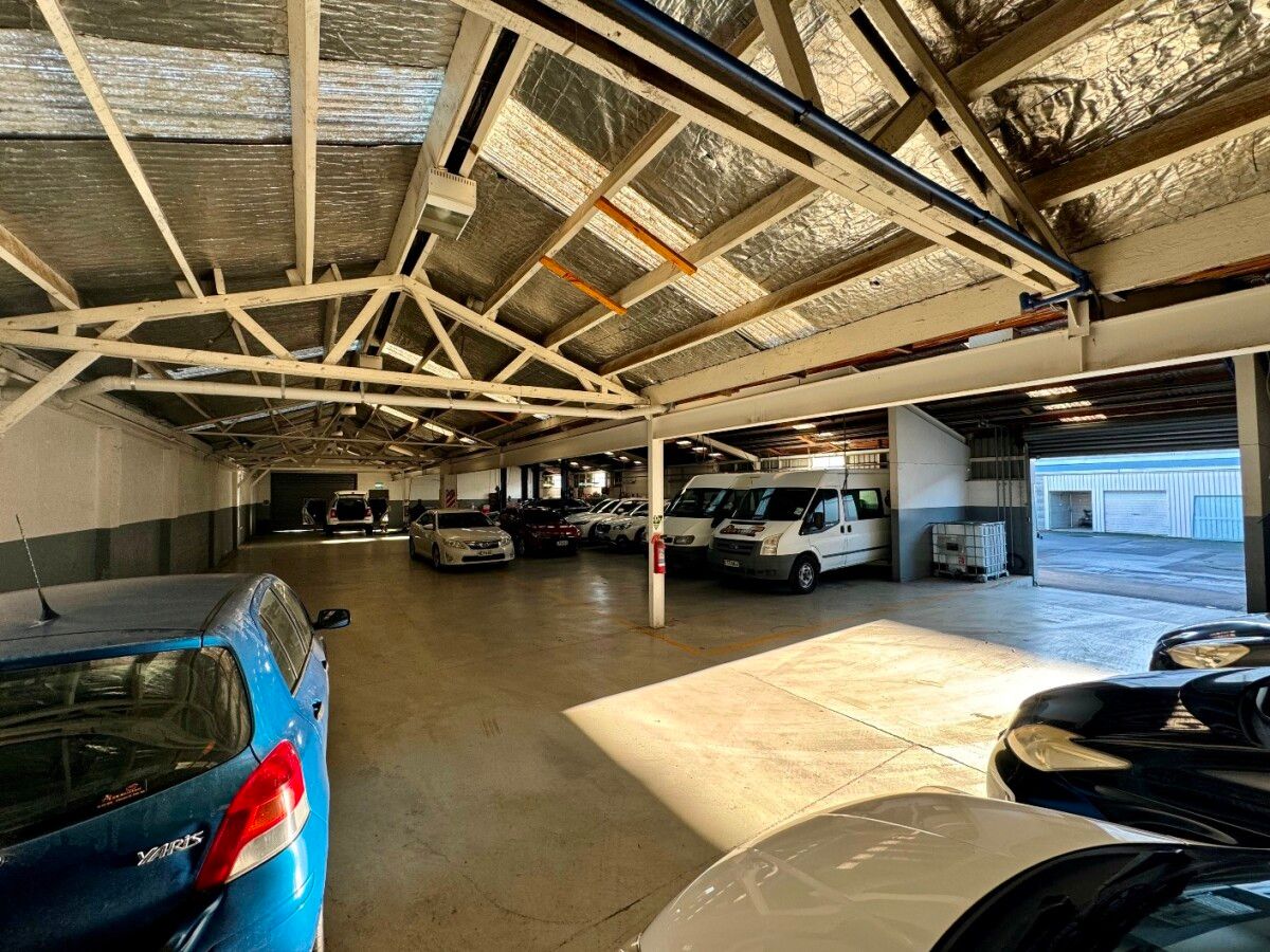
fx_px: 514
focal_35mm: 14
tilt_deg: +3.3
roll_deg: +0.5
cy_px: 476
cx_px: 635
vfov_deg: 85.7
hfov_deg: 102.1
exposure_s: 1/99
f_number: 2.2
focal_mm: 2.22
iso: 160
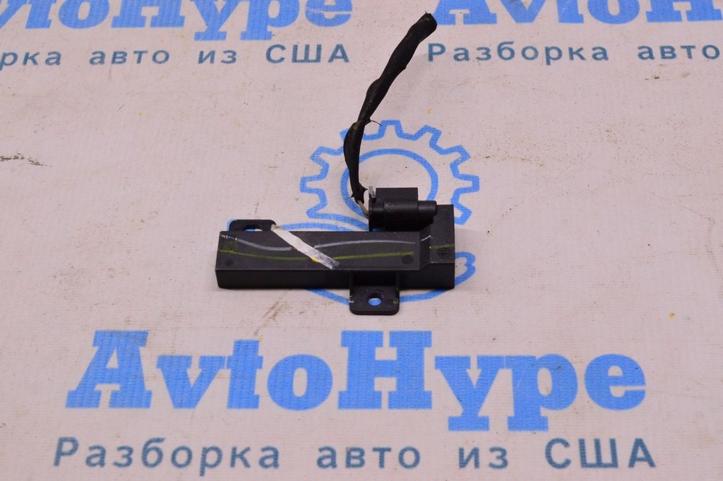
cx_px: 362
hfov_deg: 29.9
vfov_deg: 20.1
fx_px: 1355
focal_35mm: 68
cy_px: 240
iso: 1600
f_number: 8
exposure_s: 1/125
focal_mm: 45
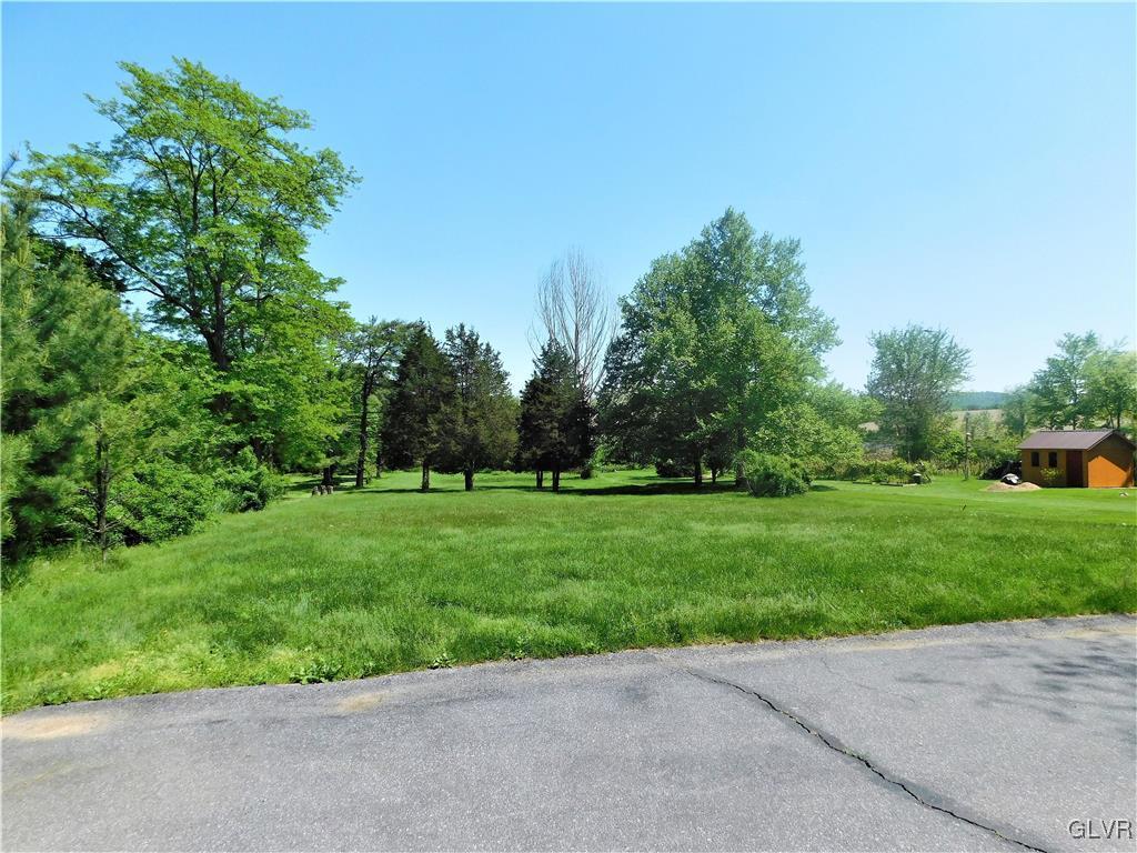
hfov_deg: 73.9
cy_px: 426
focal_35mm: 23
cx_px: 568
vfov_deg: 58.9
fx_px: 755
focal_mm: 4
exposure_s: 1/500
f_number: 6
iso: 125
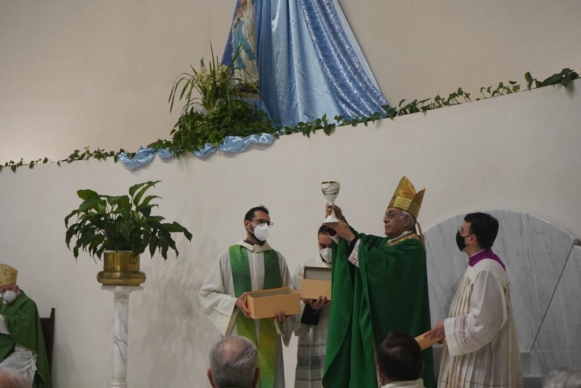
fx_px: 1130
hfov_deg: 28.8
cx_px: 290
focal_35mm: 70
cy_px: 194
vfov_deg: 19.5
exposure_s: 1/160
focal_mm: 70
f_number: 8
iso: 4000
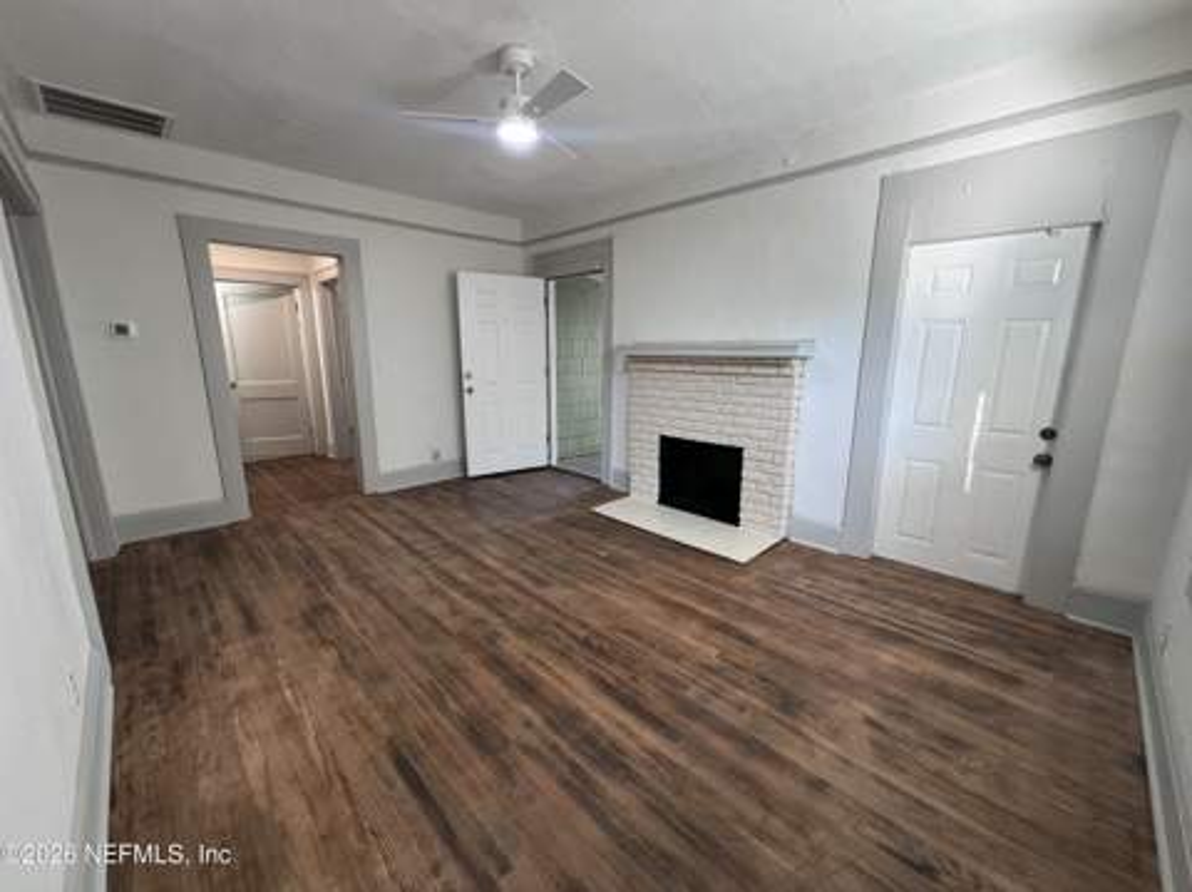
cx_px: 596
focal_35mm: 13
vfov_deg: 89.8
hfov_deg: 106.2
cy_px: 446
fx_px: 447
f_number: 1.8
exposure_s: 1/99
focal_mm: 1.57
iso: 160
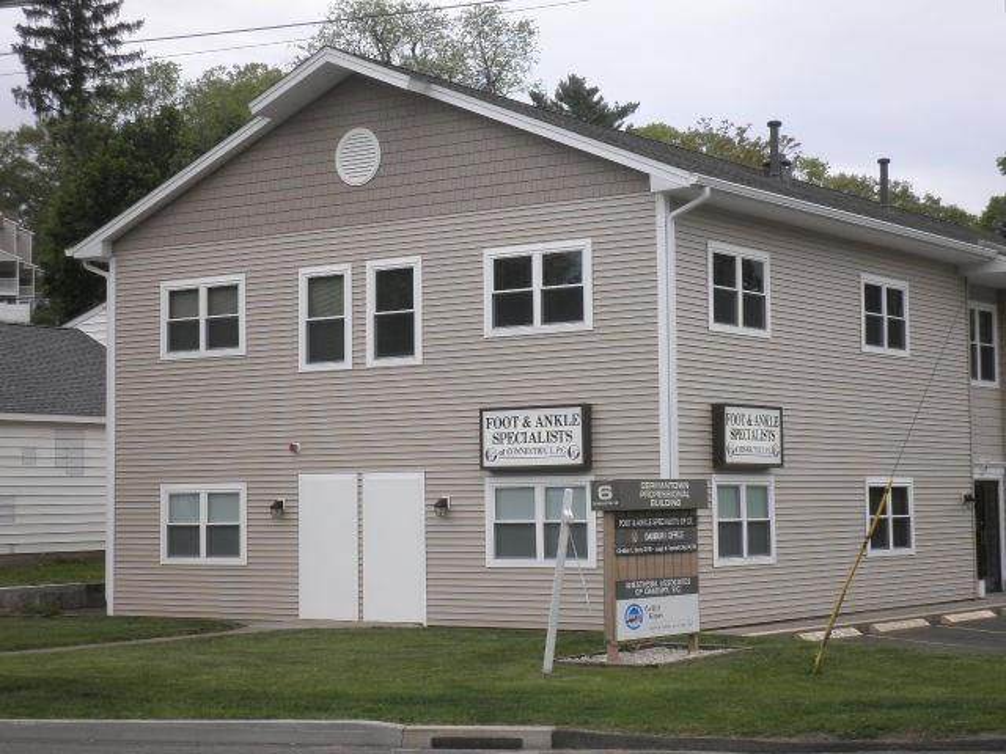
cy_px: 377
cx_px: 503
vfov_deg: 22.9
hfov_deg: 30.3
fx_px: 1860
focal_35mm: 64
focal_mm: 11.4
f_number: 4.3
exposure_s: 1/200
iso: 64
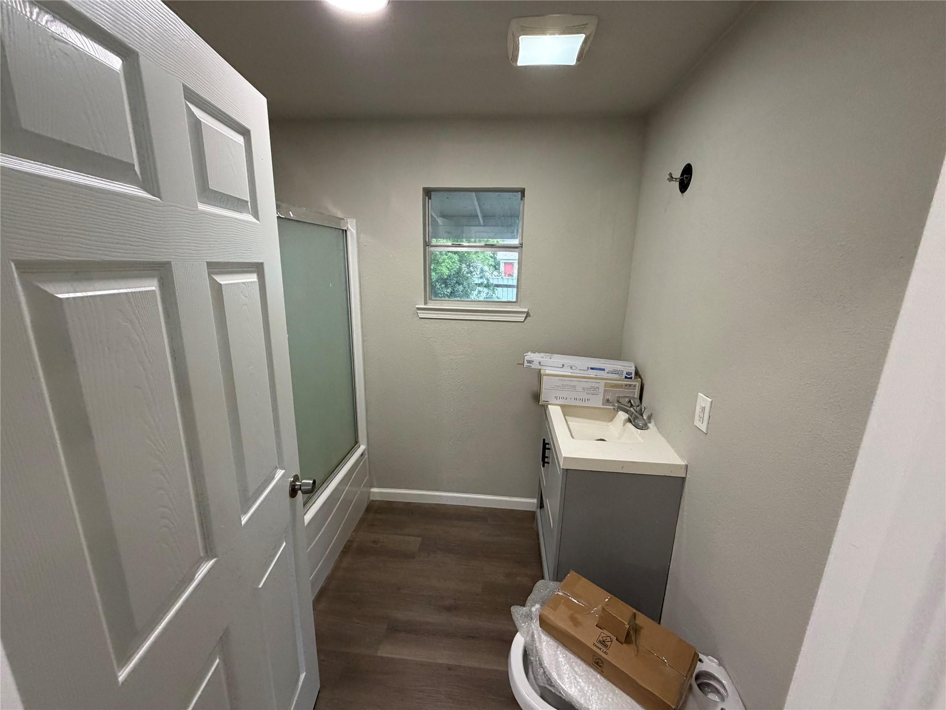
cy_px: 355
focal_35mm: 14
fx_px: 383
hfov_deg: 102.1
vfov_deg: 85.7
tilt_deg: -14.4
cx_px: 473
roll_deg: -0.2
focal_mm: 2.22
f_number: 2.2
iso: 320
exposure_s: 1/121
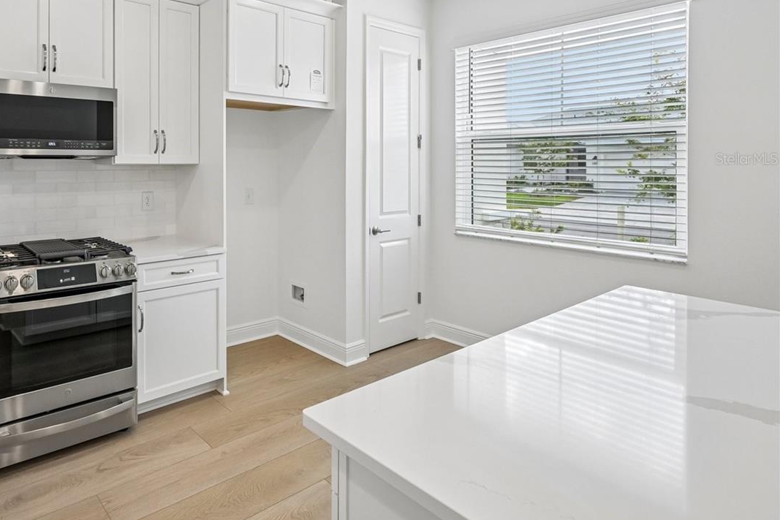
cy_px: 159
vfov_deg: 57.7
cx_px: 196
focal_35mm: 21
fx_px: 455
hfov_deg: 75.4
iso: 400
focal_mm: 14
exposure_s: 1/100
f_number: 8
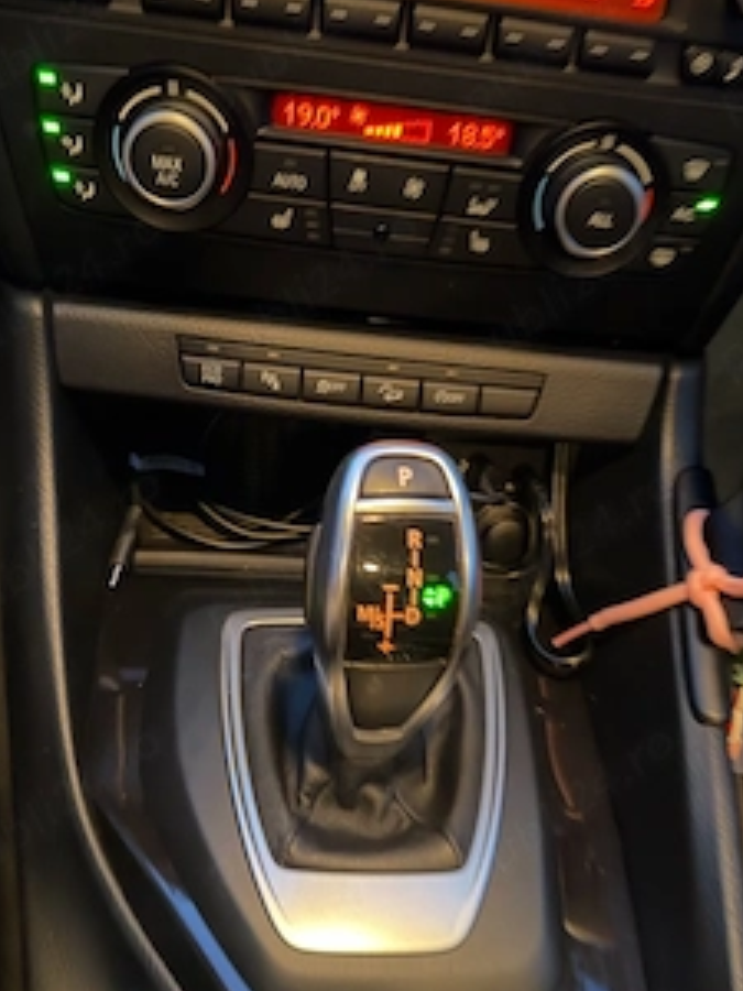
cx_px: 376
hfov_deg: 44.2
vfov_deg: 56.4
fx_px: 916
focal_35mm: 32
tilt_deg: -50.7
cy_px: 591
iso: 1250
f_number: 1.78
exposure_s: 1/10
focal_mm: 6.76
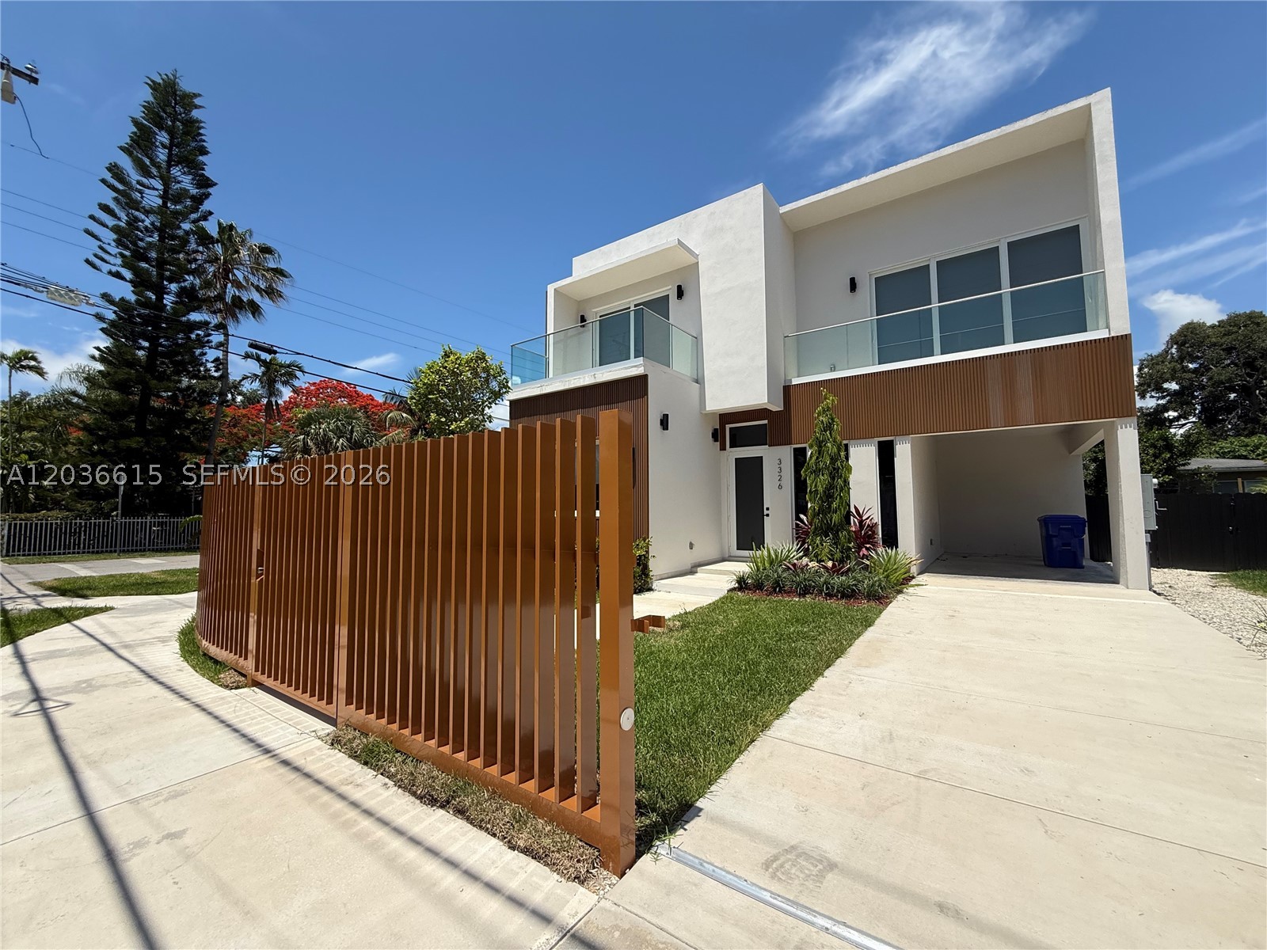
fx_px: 512
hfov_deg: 102.1
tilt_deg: +5.7
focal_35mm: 14
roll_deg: -0.3
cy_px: 475
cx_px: 634
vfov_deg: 85.7
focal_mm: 2.22
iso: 50
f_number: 2.2
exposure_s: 1/2410
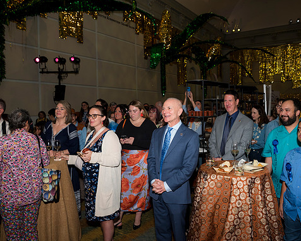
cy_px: 119
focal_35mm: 28
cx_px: 168
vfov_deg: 51.5
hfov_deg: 62.0
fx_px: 249
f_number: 5.6
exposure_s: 1/160
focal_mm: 24
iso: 800
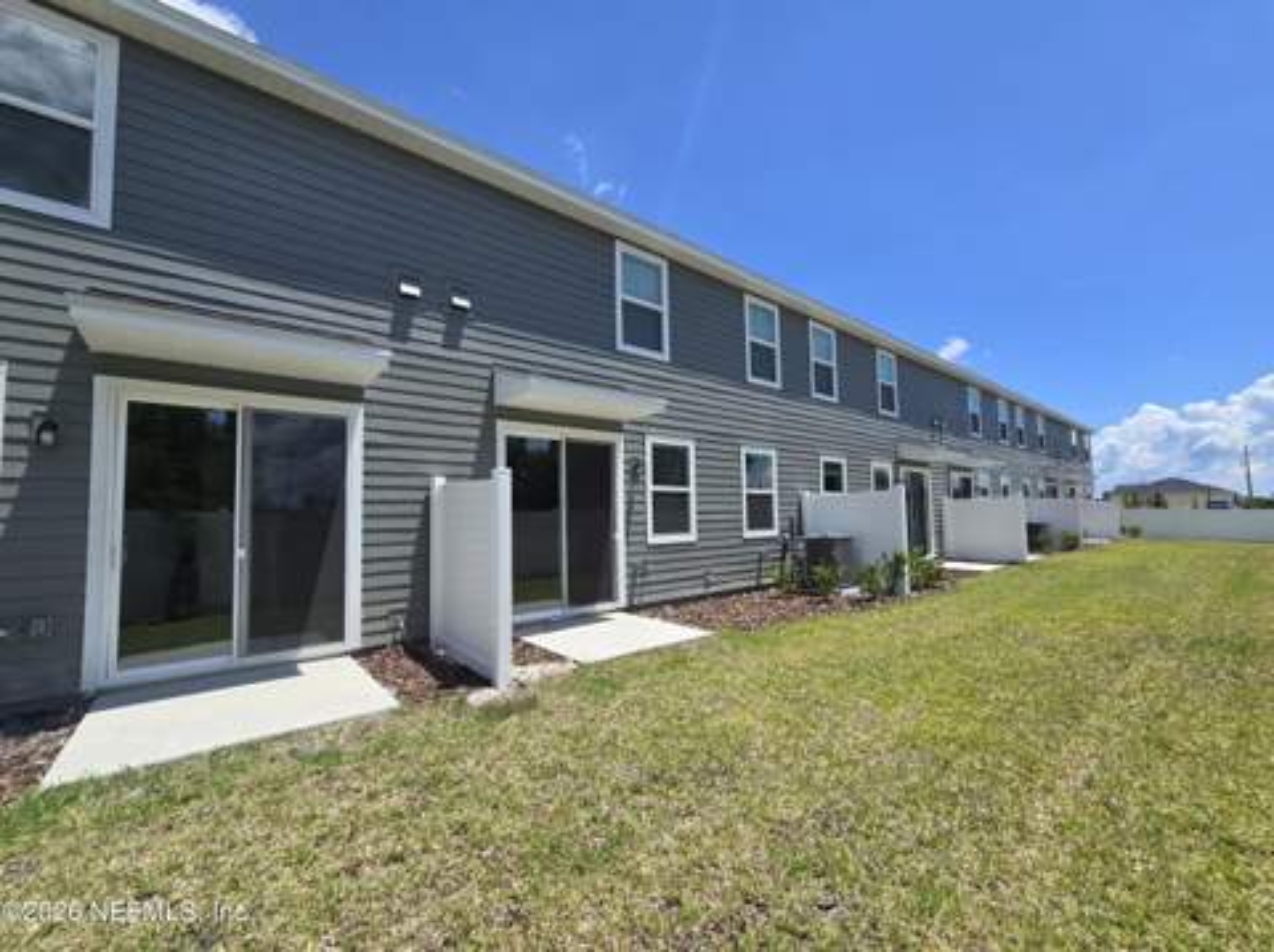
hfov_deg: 106.2
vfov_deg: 89.8
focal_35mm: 13
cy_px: 476
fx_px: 478
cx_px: 637
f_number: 2.2
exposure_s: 1/2572
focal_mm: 2.2
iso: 50
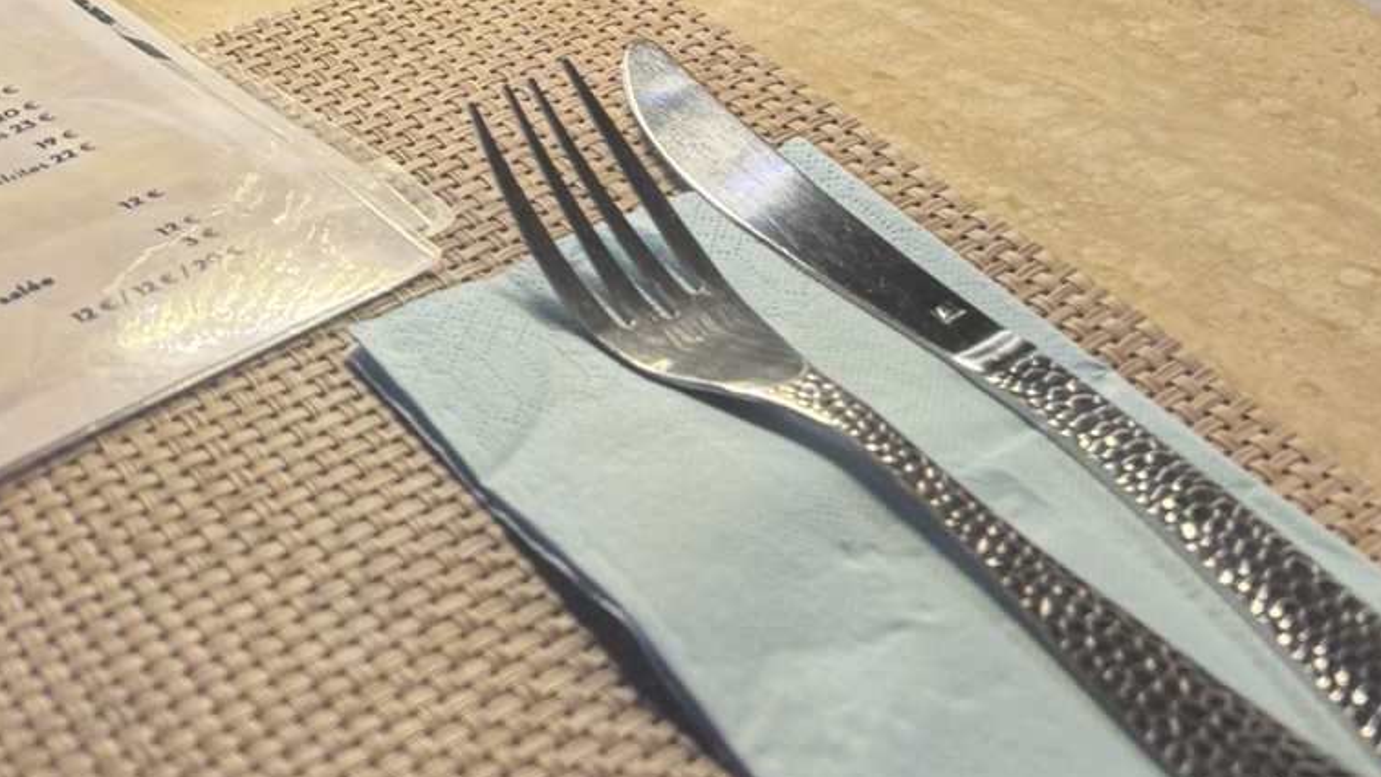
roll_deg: -0.7
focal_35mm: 71
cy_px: -766
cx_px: 872
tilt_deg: -10.0
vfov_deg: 14.3
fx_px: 2600
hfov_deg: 29.6
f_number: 1.78
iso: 160
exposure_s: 1/50
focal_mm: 6.76
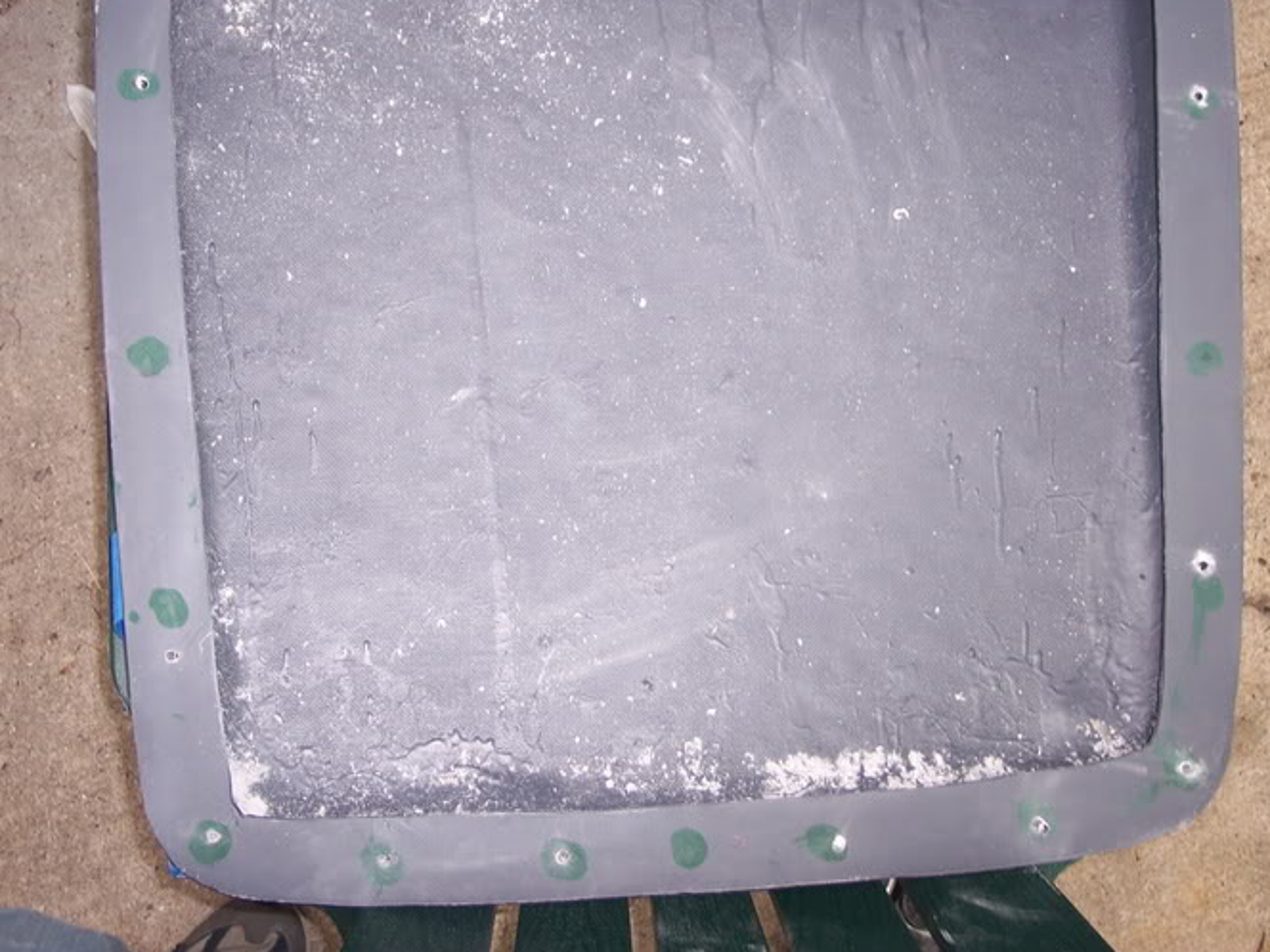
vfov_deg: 30.8
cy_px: 382
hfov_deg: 40.4
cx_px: 612
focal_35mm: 47
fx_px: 1724
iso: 100
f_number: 2.8
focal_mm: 8
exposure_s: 1/60
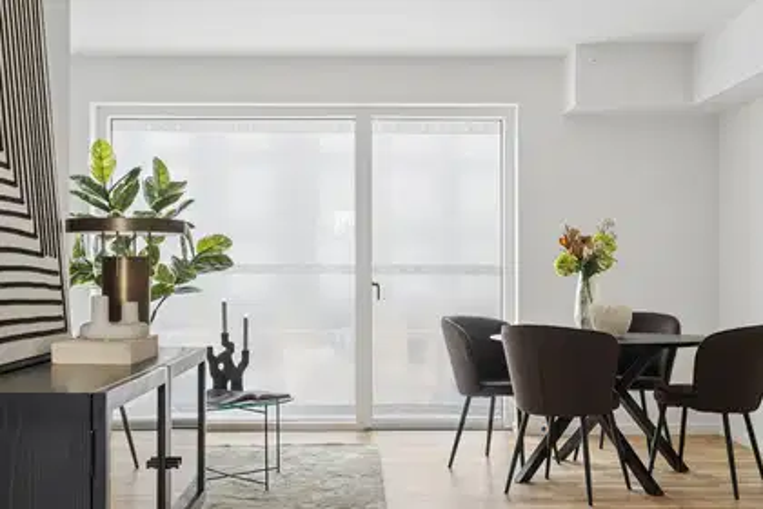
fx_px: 954
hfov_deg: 43.6
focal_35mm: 45
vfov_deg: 29.9
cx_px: 382
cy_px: 254
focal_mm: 30
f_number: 8
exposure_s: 1/50
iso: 200
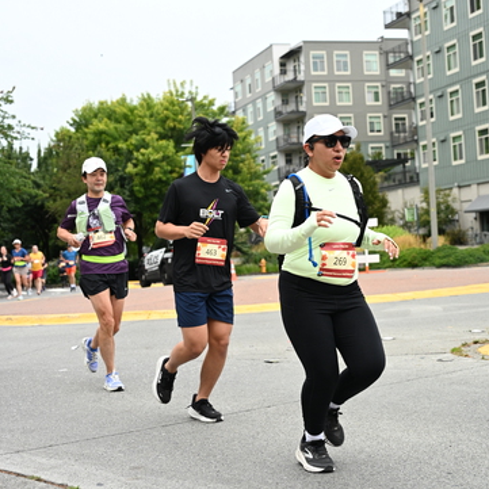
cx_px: 246
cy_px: 238
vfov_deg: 30.0
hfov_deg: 30.0
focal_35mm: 57
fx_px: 911
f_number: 4
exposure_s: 1/800
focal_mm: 44
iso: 1600
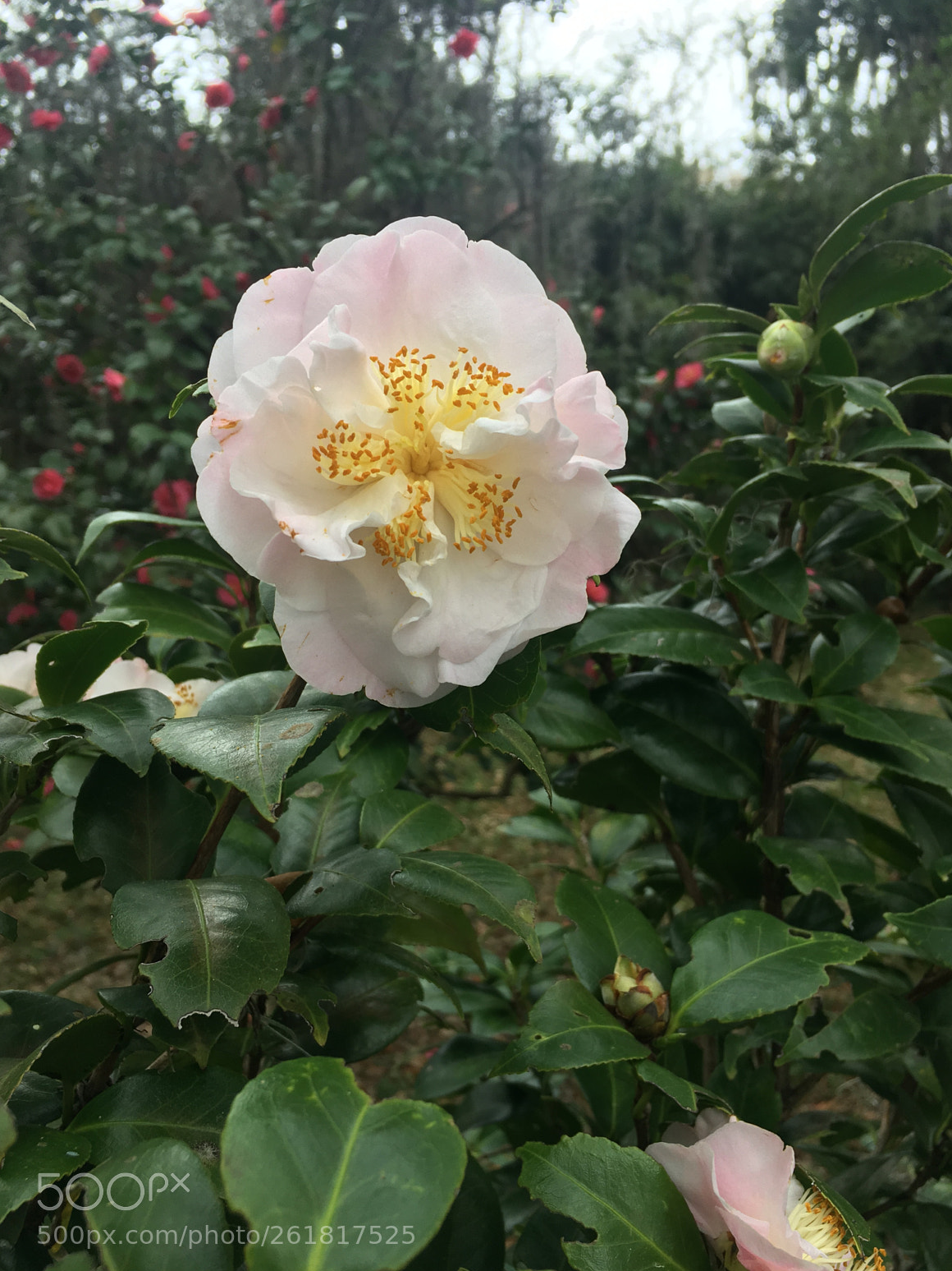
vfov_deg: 60.0
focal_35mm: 30
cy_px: 642
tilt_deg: -9.3
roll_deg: +3.1
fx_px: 1100
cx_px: 478
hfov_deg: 46.8
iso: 25
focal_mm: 4.15
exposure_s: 1/120
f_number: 2.2
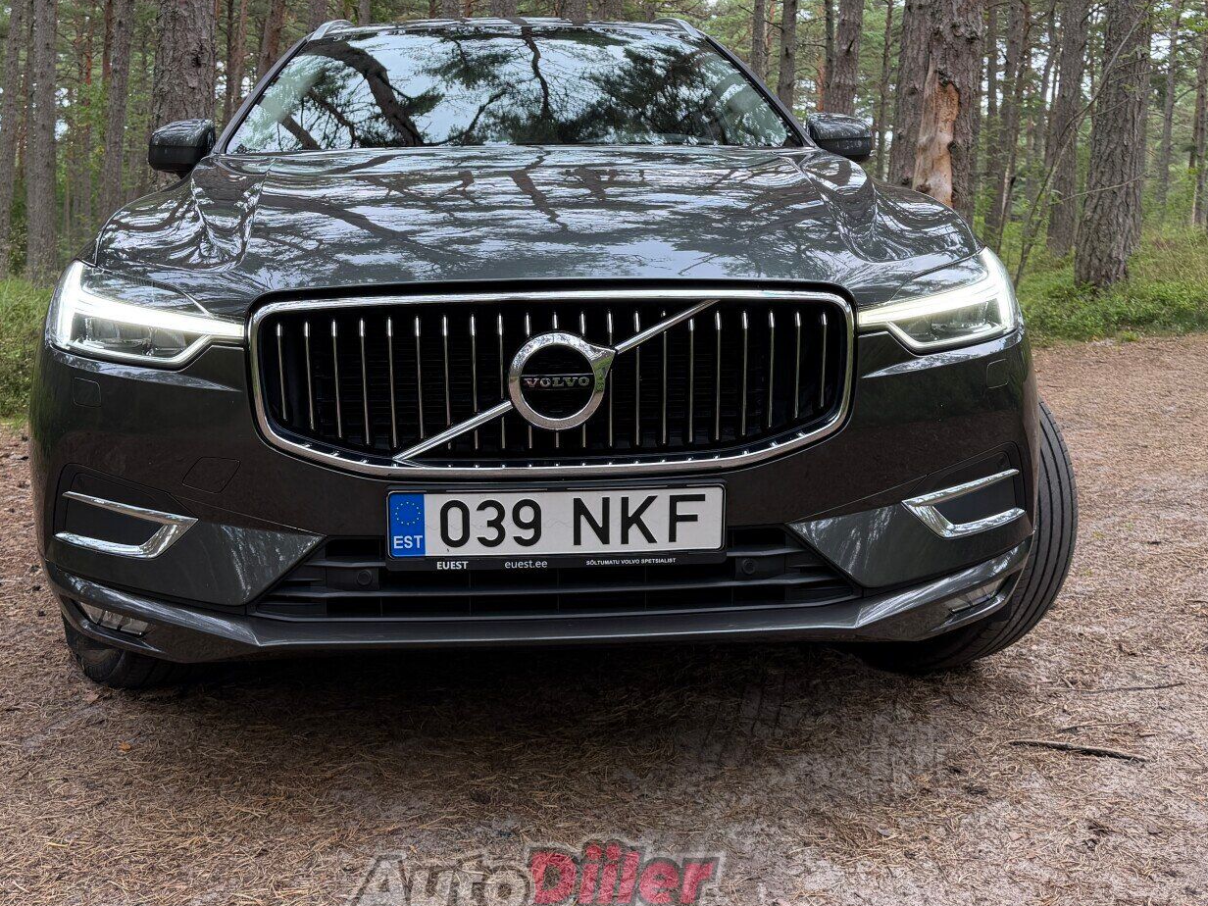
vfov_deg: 37.3
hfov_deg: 48.9
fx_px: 1326
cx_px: 531
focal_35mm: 38
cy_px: 302
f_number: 1.78
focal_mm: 6.76
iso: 80
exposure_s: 1/221
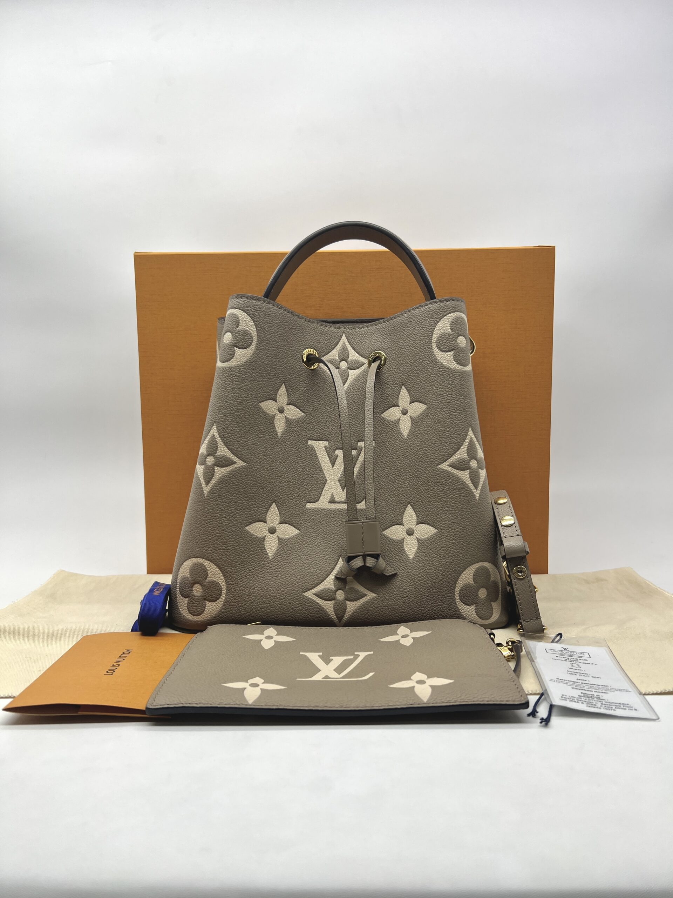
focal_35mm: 26
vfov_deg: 67.3
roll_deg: +0.0
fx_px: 674
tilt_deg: -1.2
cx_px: 336
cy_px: 449
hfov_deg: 53.1
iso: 40
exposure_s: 1/274
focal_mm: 5.7
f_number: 1.5
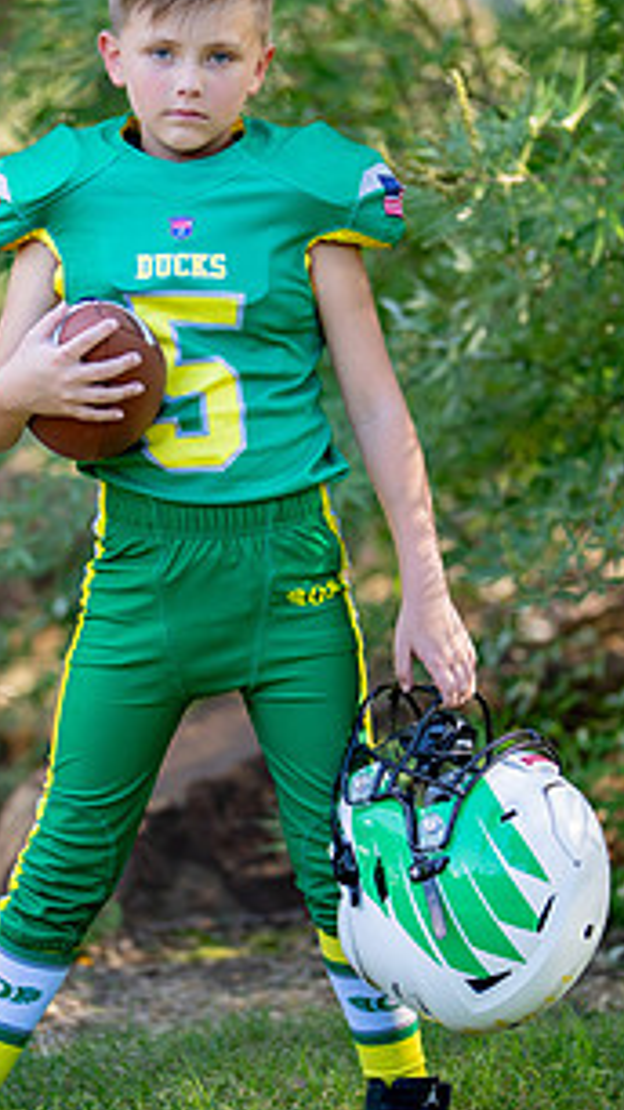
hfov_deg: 9.4
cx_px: 242
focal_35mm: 129
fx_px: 3797
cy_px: 519
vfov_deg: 16.6
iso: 100
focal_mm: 50
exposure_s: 1/800
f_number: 1.2
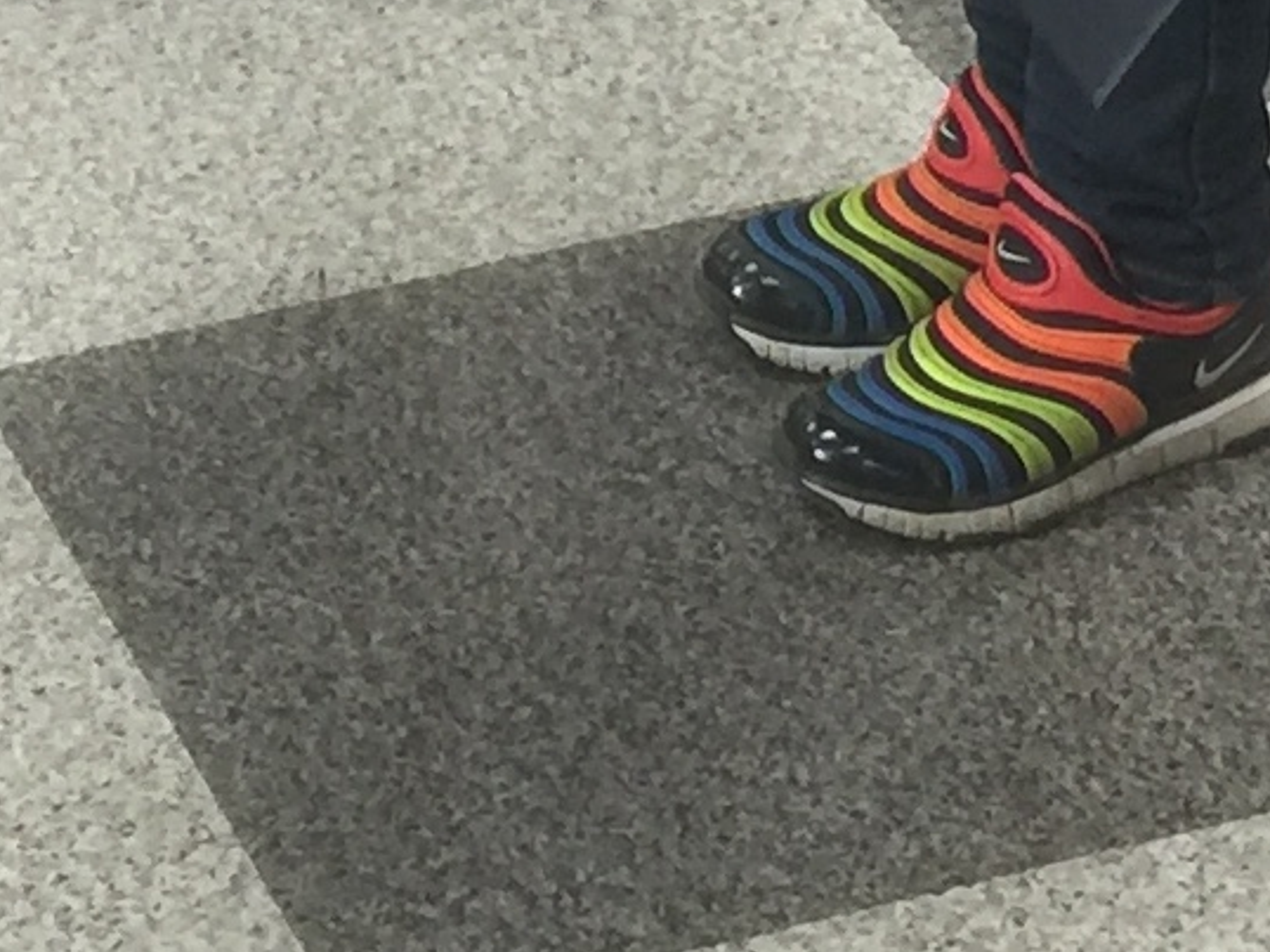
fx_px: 6454
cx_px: -52
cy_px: -1531
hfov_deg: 11.1
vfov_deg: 7.7
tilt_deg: -13.8
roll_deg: +3.7
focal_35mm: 176
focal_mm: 4.15
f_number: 2.2
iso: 32
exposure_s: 1/15
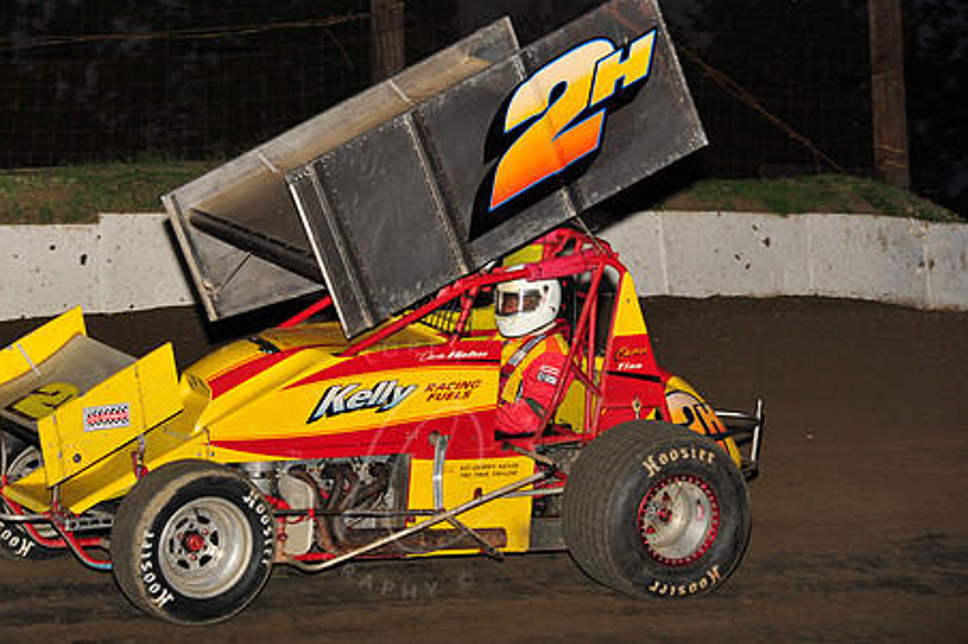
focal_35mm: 199
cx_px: 413
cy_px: 272
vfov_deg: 6.9
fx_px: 5349
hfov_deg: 10.3
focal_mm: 155
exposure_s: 1/320
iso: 1000
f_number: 6.3
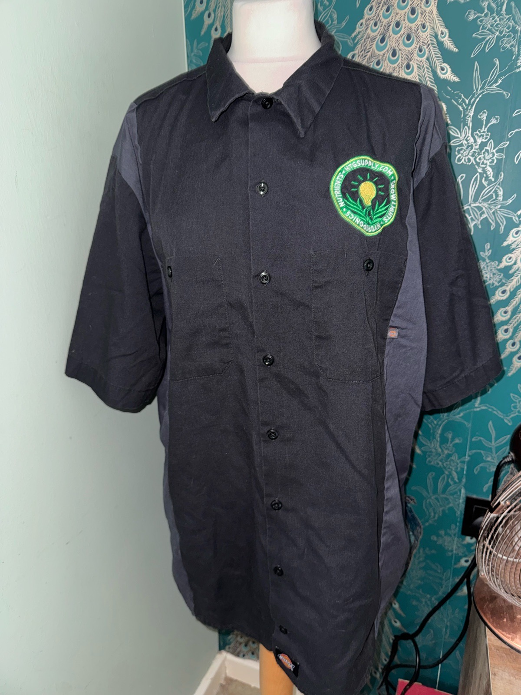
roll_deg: +1.1
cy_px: 348
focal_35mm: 24
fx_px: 482
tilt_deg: -18.0
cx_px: 260
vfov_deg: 71.6
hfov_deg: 56.8
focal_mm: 6.76
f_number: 1.78
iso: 50
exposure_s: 1/5
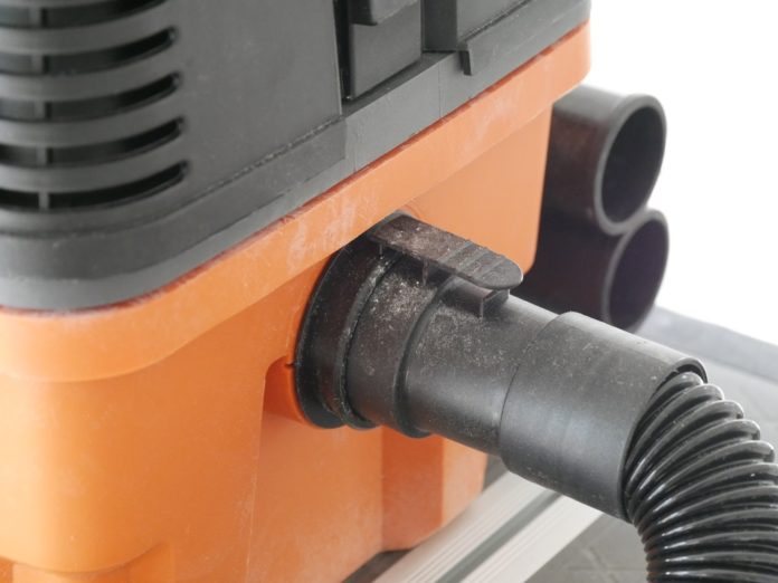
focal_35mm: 122
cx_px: 389
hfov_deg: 16.1
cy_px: 292
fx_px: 2742
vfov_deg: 12.1
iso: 3200
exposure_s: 1/50
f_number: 5.2
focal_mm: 61
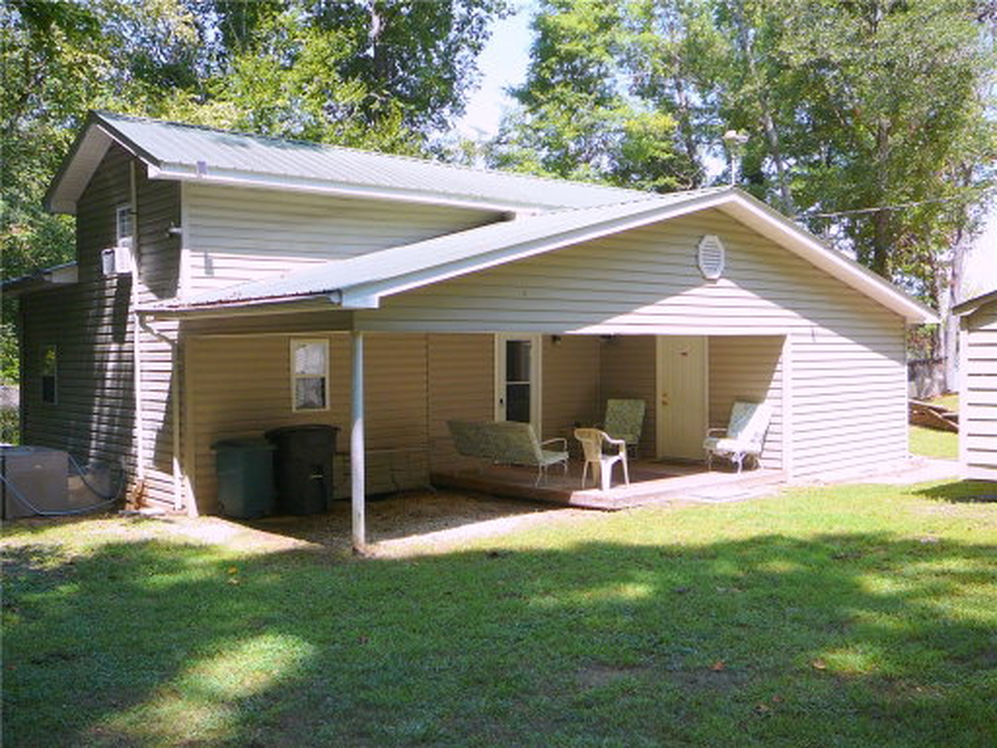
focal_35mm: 35
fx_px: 1008
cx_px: 498
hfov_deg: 52.6
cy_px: 374
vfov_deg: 40.7
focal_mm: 5.2
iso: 80
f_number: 2.8
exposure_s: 1/320
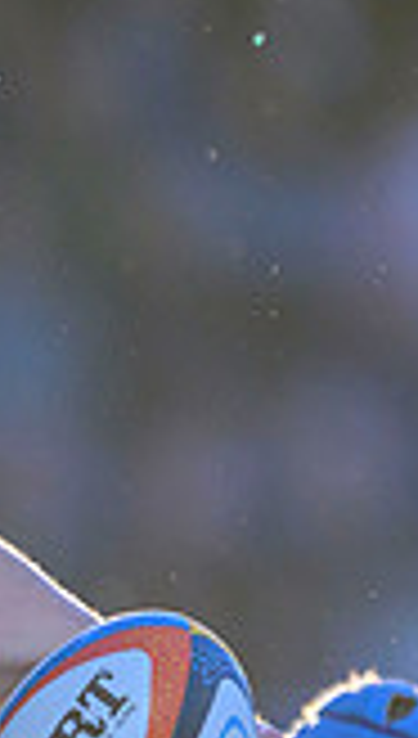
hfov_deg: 0.5
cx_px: -542
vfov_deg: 0.9
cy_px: 703
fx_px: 44729
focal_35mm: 2284
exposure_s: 1/3200
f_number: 4
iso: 2000
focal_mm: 560
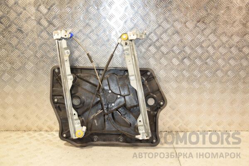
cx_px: 124
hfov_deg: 51.3
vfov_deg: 35.5
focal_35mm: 38
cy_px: 83
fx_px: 259
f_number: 5
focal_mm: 25
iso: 800
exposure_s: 1/200
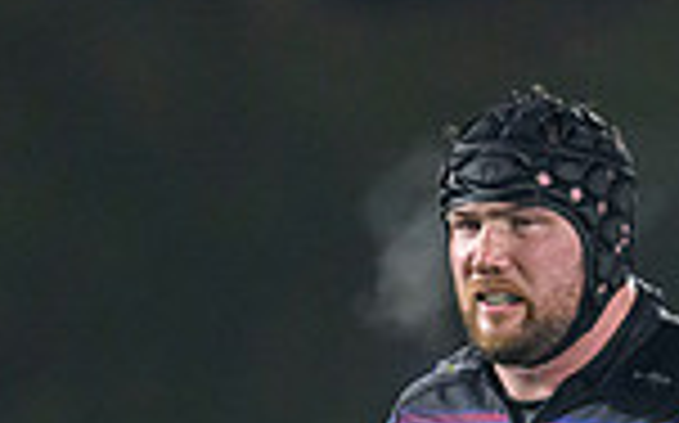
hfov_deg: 0.8
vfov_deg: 0.5
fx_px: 51349
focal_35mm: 2778
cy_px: 963
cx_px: 780
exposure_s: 1/1000
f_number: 4
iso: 6400
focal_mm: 560
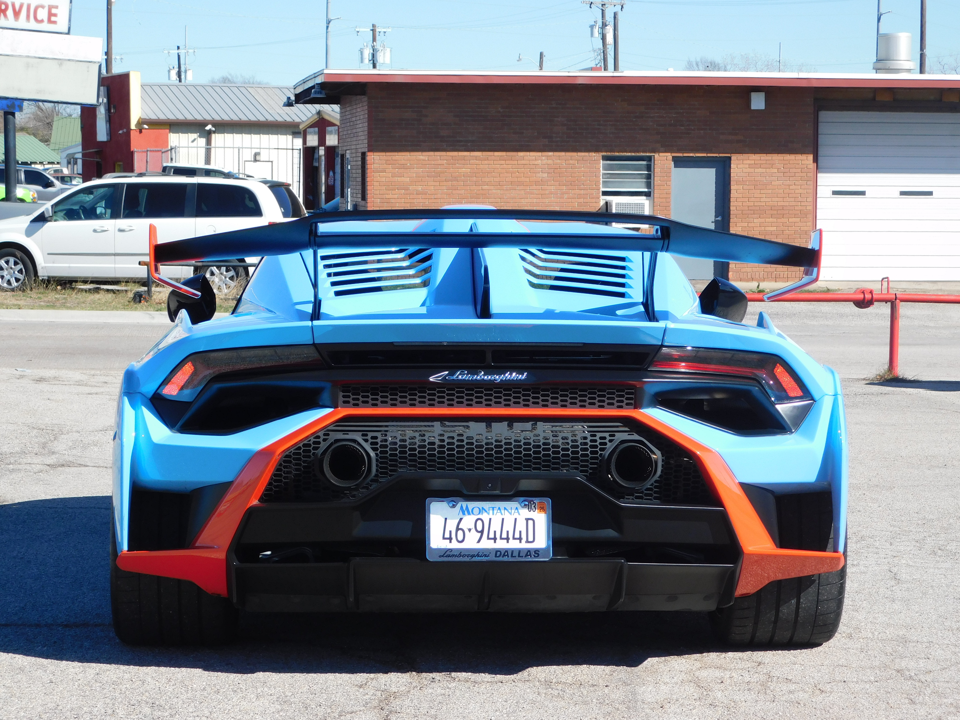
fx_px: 2524
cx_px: 480
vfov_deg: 16.2
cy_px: 360
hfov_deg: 21.5
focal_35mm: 91
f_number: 4.5
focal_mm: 16.1
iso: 125
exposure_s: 1/640
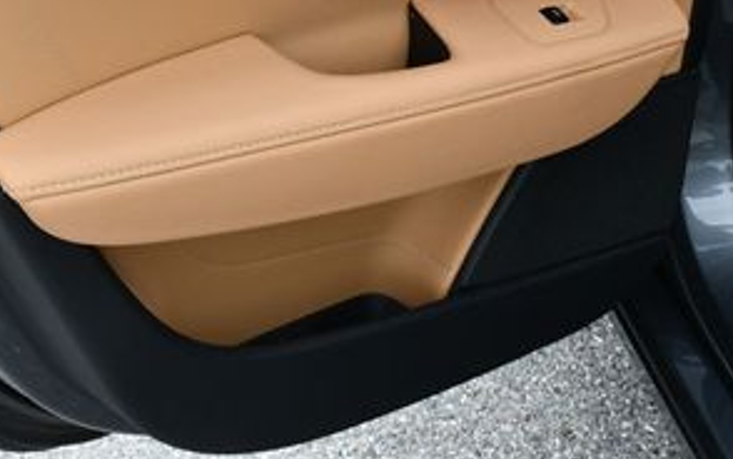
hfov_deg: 25.8
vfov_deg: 15.8
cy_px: -65
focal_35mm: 80
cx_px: 299
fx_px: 1599
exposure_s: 1/250
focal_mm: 18
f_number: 8
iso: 200
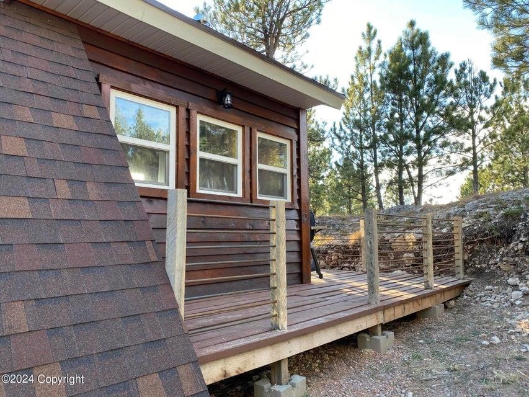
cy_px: 198
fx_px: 397
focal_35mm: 26
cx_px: 264
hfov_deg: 67.3
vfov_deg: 53.1
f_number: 1.8
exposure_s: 1/121
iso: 32
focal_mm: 4.25
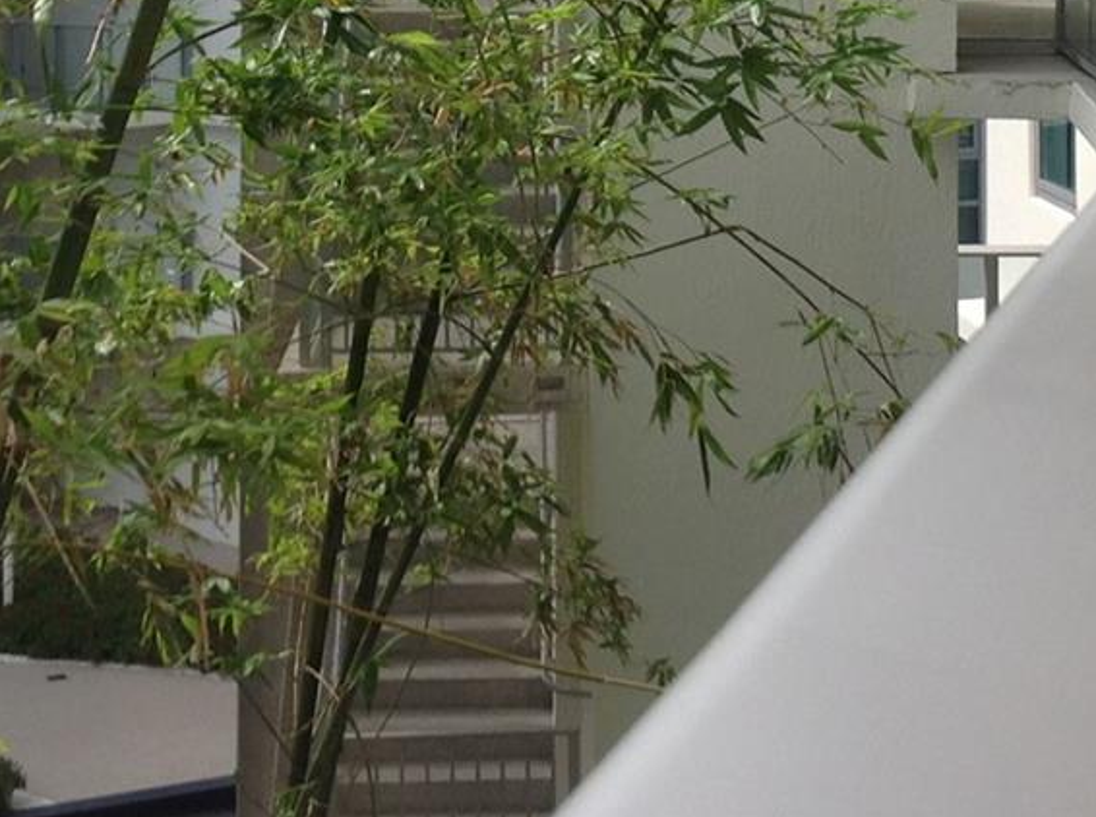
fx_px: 3128
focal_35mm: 99
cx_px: 680
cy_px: -159
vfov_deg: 14.4
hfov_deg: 19.8
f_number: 2.4
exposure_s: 1/737
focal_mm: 4.28
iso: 50
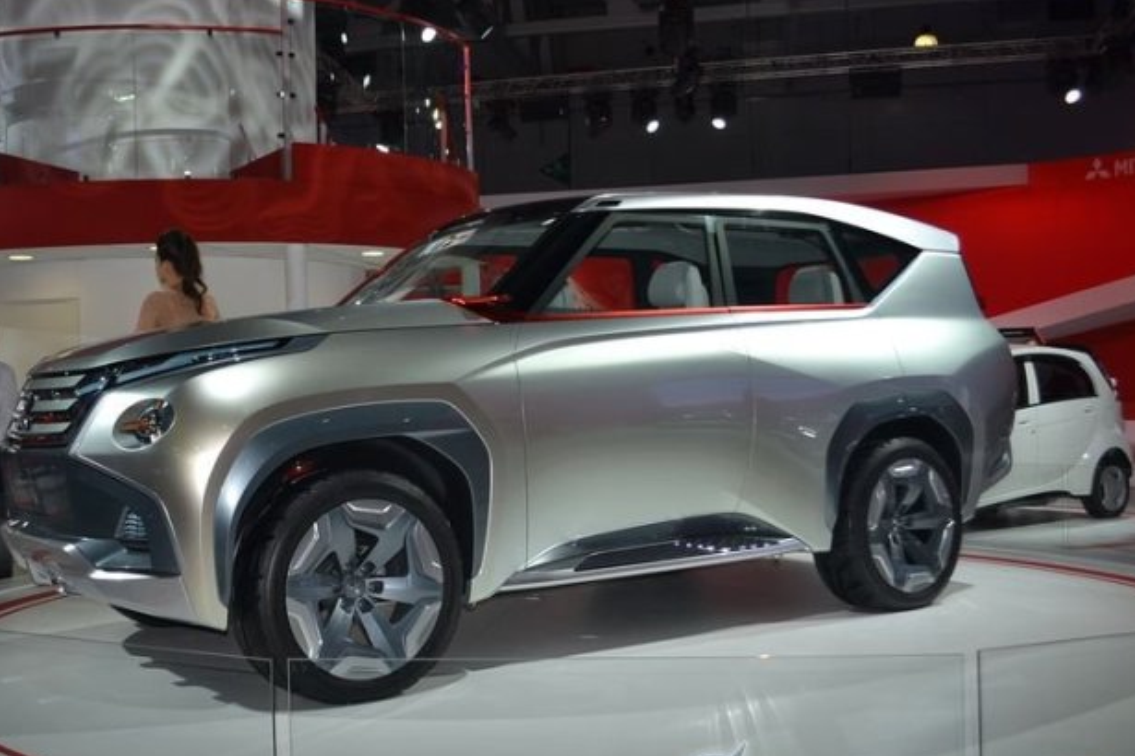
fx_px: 1229
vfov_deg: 34.2
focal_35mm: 39
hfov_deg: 48.9
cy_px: 370
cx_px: 406
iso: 160
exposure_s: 1/125
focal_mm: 20
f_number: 4
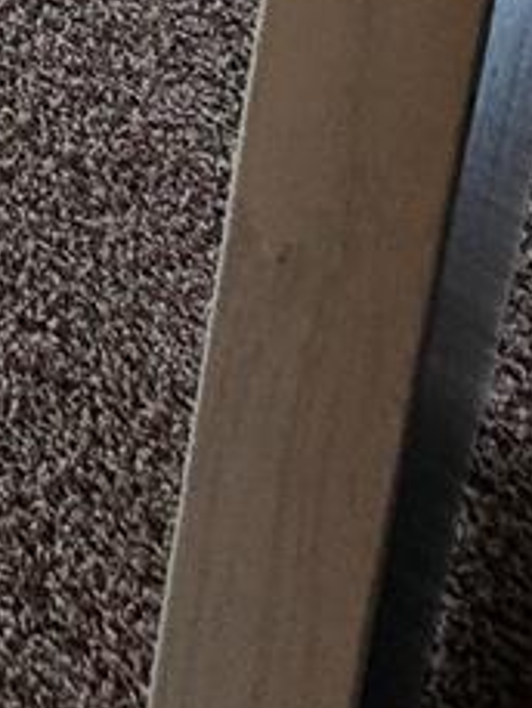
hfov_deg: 15.9
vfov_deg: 15.5
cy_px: -962
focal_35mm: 68
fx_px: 1392
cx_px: -588
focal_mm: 2.2
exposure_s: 1/60
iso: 200
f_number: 2.2
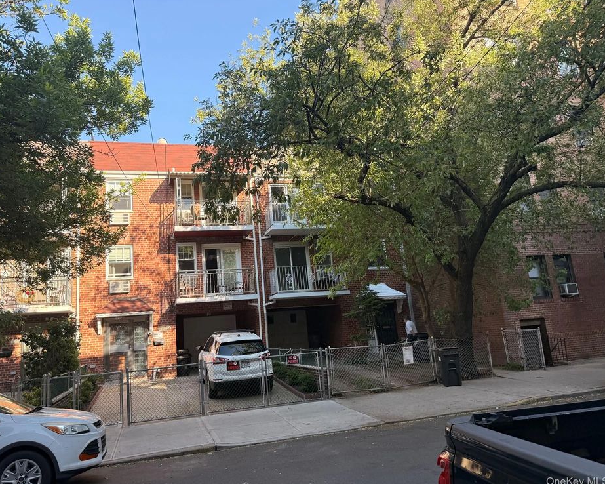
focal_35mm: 26
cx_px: 277
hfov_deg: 65.9
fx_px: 465
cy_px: 237
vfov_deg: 54.9
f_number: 1.78
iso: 100
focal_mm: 6.76
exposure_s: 1/788
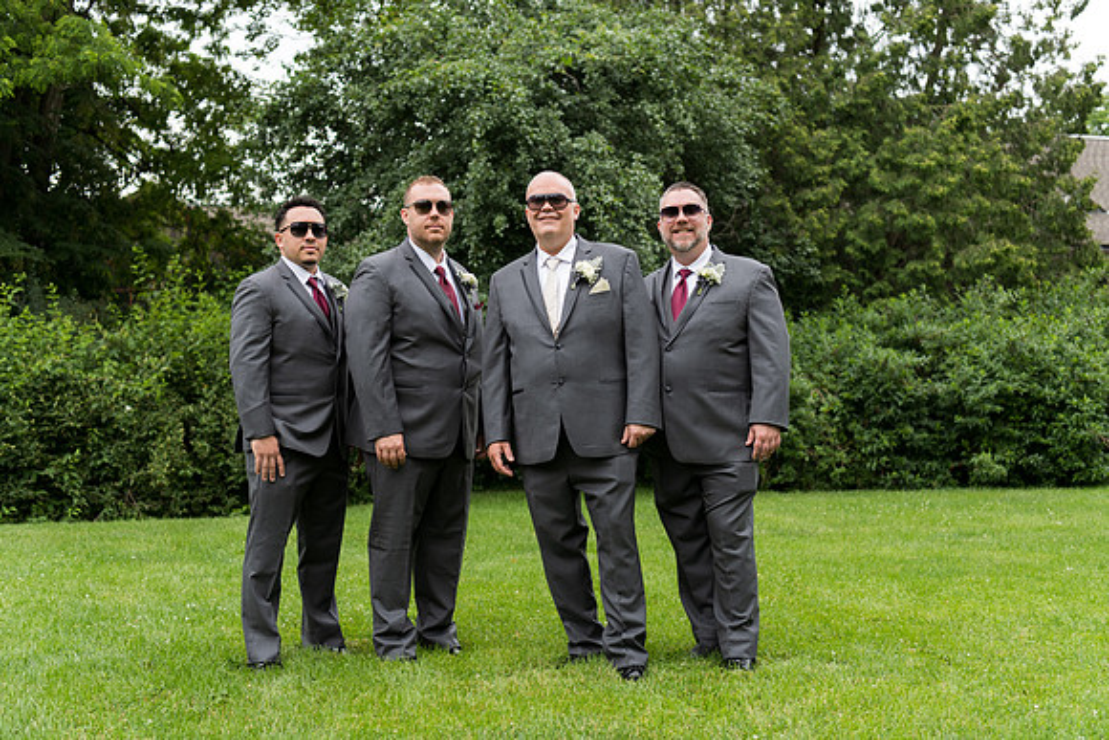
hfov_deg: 43.6
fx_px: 1387
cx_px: 554
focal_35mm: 45
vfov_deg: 29.9
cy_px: 370
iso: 110
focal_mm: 45
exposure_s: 1/500
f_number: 2.8
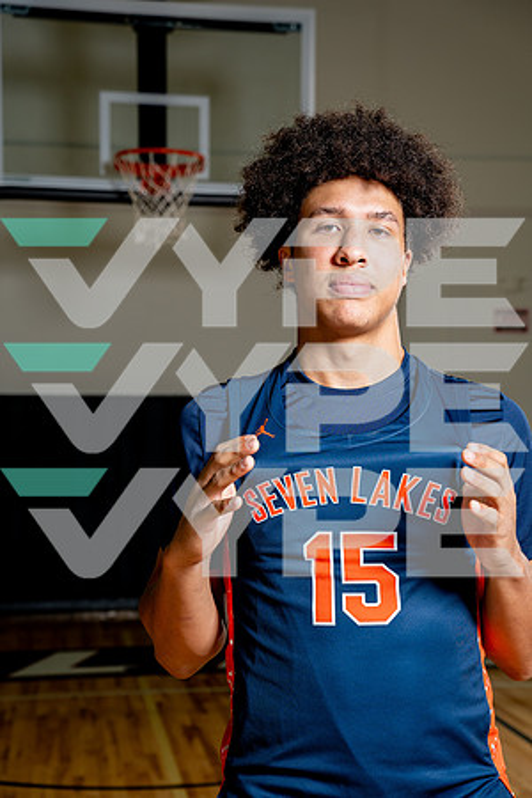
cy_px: 399
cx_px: 266
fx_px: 1441
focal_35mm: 65
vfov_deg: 31.0
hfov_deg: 20.9
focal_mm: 65
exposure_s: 1/250
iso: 250
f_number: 5.6
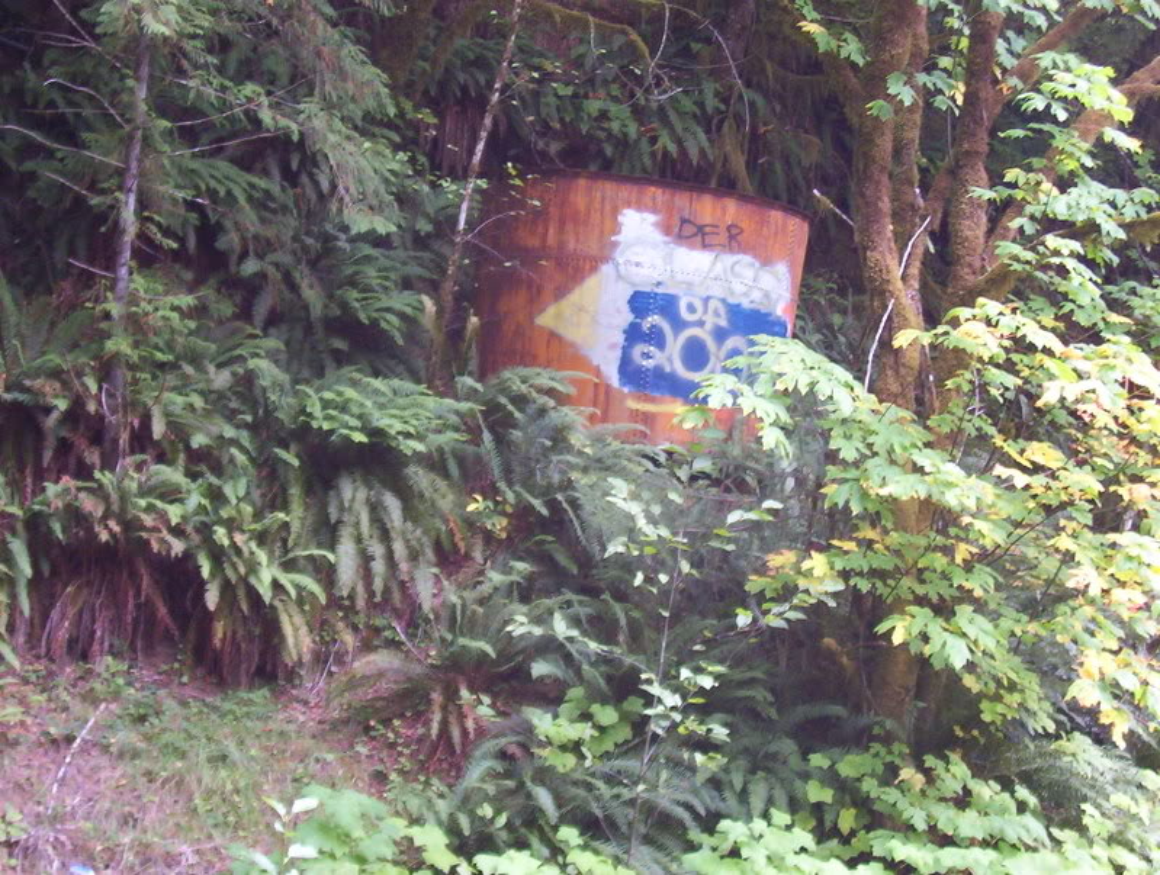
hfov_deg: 30.2
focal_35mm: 64
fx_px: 2150
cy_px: 438
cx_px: 580
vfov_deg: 23.0
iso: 200
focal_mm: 9.98
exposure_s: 1/35.1
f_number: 3.54
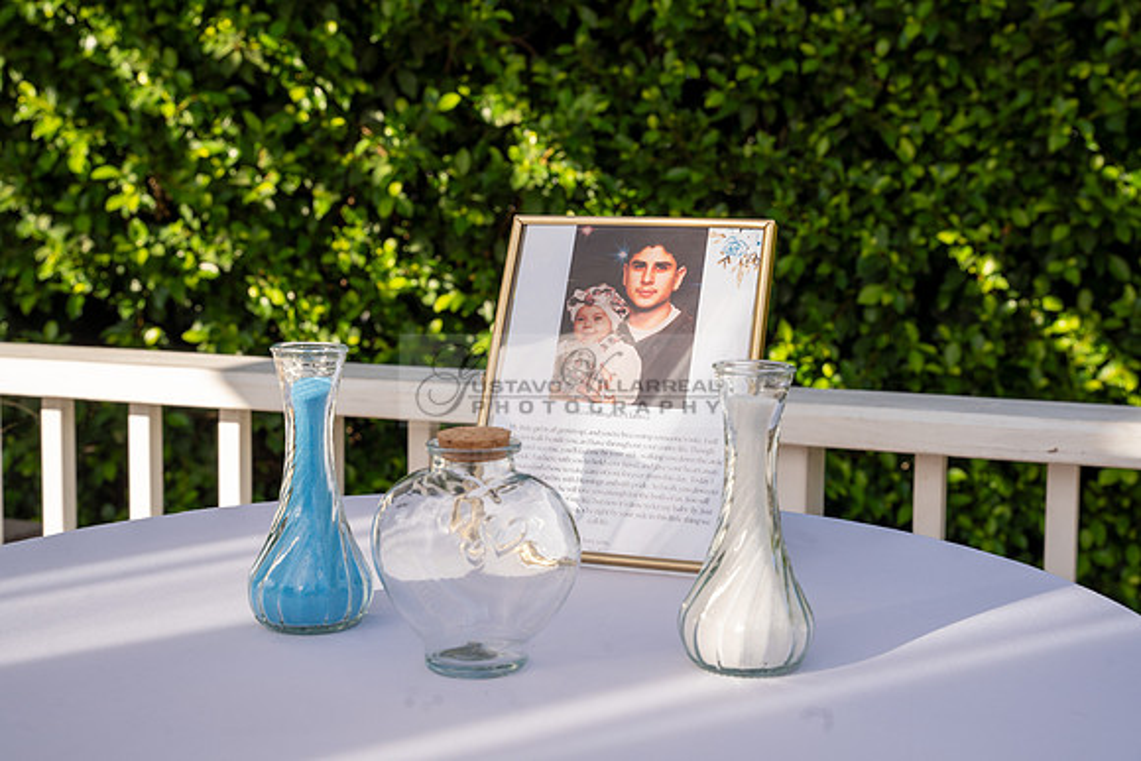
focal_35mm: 54
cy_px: 380
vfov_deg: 25.3
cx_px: 570
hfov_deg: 37.2
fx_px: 1696
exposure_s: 1/125
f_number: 9
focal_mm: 53.5
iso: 100
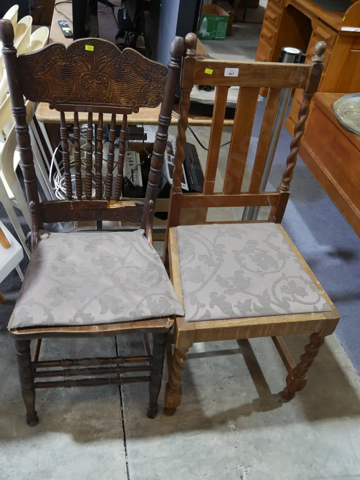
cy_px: 240
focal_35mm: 30
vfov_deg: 59.9
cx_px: 180
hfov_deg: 46.8
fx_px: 416
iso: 400
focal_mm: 15
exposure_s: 1/60
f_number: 3.6
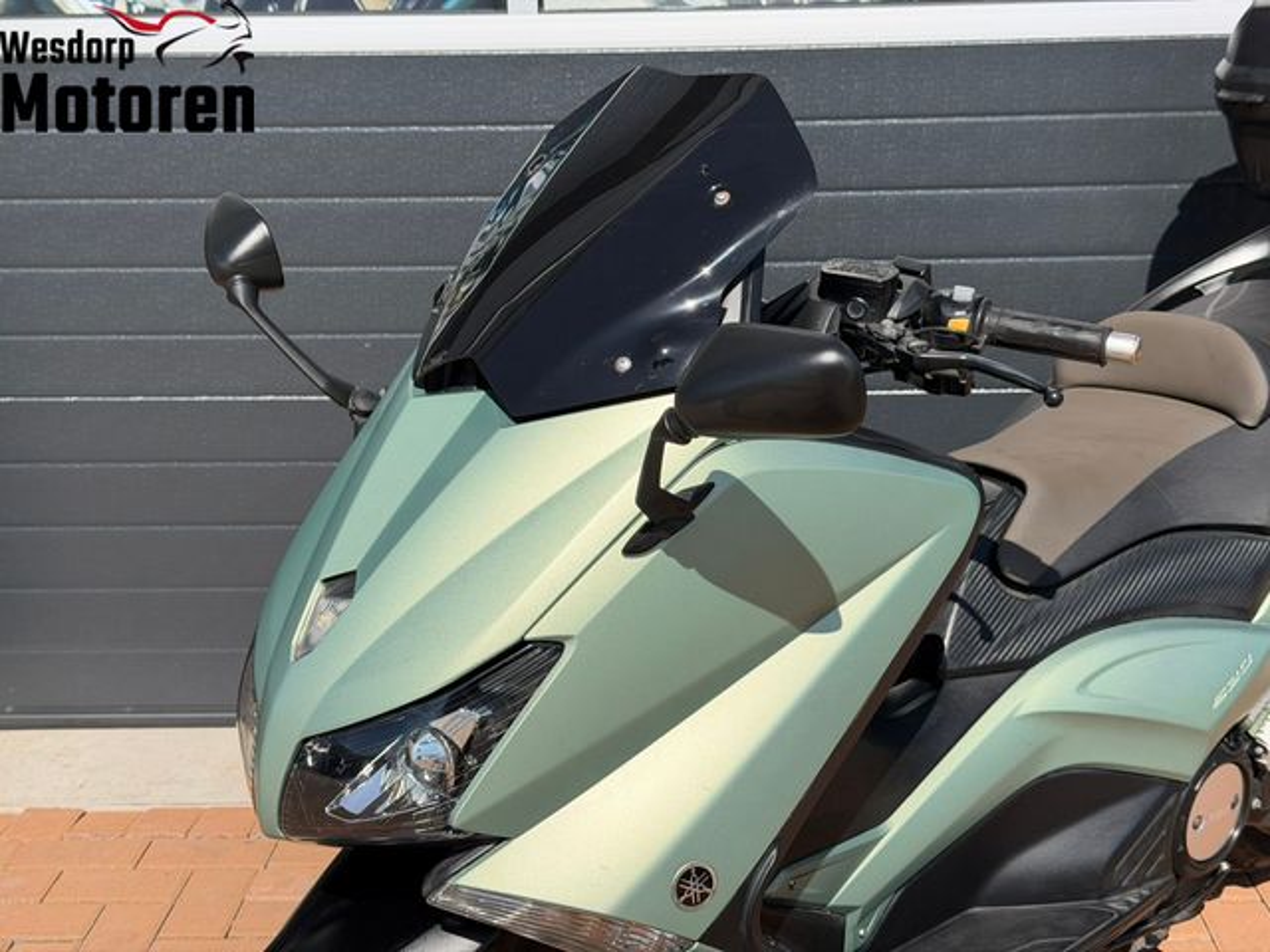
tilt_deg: -15.3
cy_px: 476
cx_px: 635
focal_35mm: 48
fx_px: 1761
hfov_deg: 39.7
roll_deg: +1.1
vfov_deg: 30.3
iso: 100
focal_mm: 6.76
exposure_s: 1/7143
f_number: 1.78
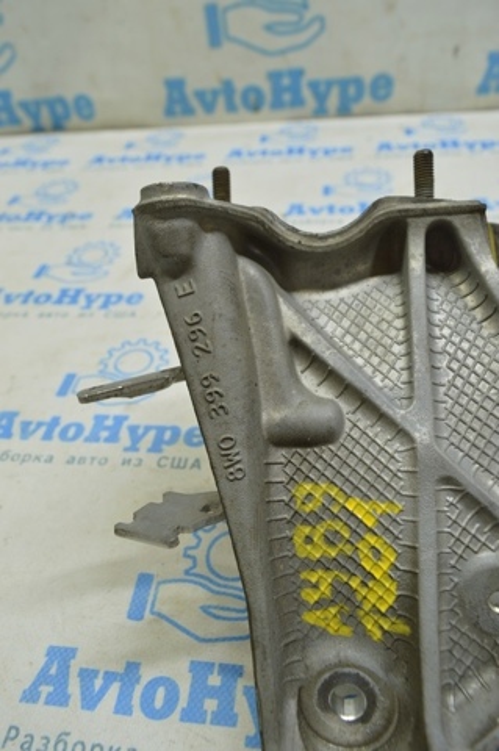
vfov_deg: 67.4
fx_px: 563
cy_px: 376
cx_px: 250
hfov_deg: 47.8
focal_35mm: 27
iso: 400
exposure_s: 1/20
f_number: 5.6
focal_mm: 18
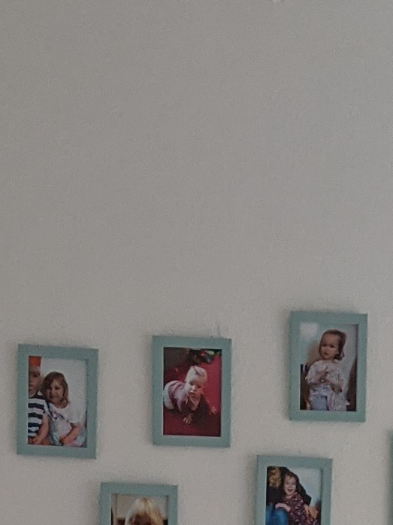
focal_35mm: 156
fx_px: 2363
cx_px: 330
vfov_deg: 11.1
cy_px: 1168
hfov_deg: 9.5
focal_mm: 4.44
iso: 64
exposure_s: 1/123
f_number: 1.8
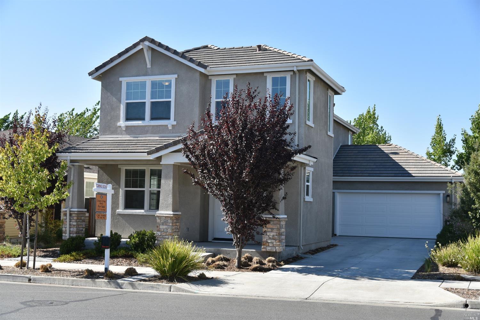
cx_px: 240
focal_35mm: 48
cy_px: 160
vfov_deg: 28.1
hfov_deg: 41.1
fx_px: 640
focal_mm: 48
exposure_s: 1/1250
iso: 400
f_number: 5.6
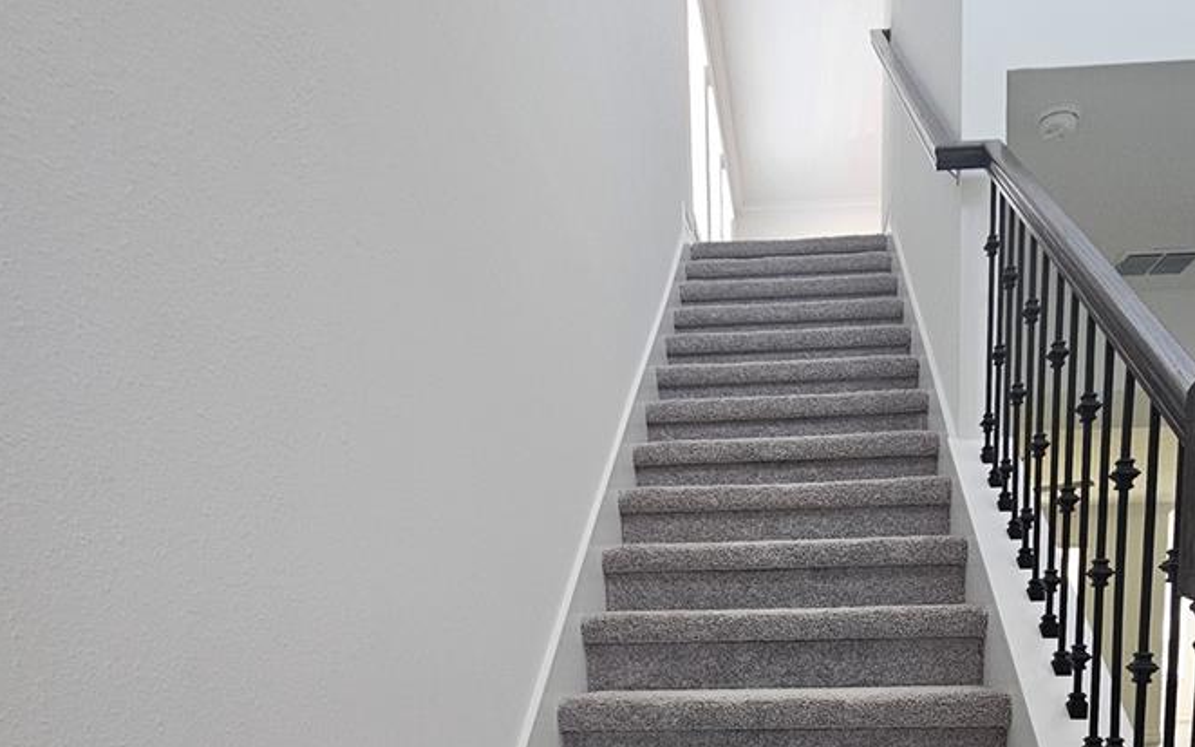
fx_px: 814
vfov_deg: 42.4
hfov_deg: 71.3
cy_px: 751
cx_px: 750
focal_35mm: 25
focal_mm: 2.2
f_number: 2.2
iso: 250
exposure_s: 1/77
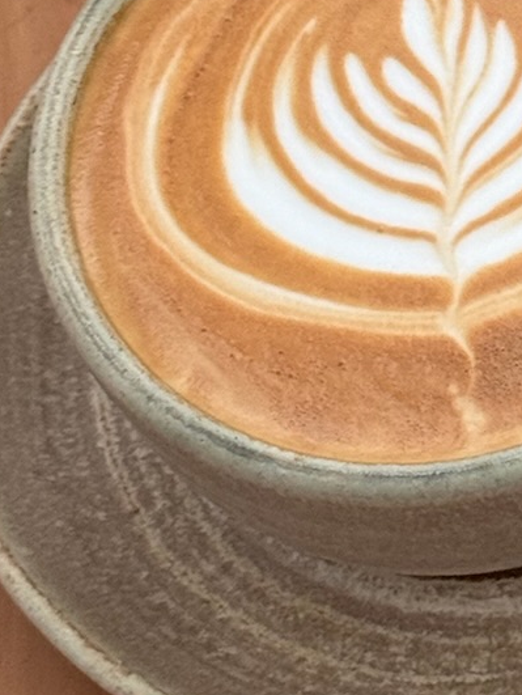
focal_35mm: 185
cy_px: -124
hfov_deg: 7.8
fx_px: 3715
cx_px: 966
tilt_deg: -54.8
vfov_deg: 10.5
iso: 200
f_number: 1.78
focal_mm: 6.76
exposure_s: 1/60
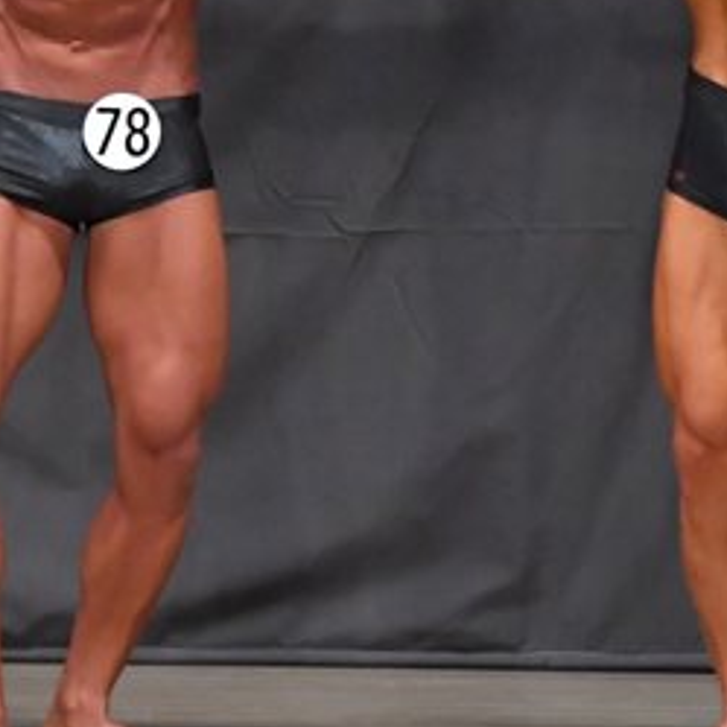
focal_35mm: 596
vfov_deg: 2.9
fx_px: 14161
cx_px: 428
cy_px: 152
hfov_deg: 2.9
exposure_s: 1/400
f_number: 5.6
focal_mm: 150
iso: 6400
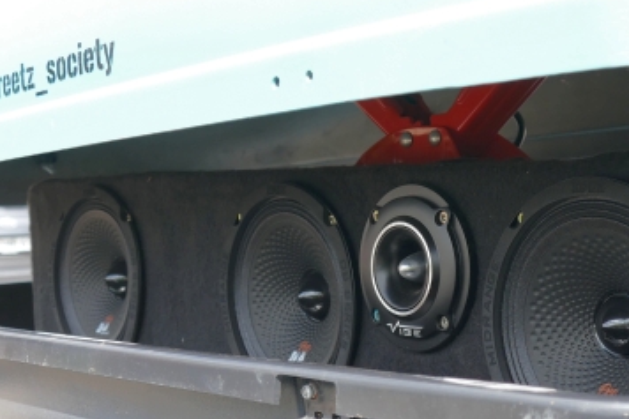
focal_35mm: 72
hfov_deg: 27.8
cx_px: 445
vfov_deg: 18.9
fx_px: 1257
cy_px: 247
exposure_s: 1/500
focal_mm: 11.6
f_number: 3
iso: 125
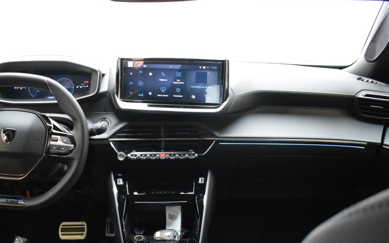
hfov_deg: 50.2
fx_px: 413
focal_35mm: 39
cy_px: 180
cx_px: 165
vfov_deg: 32.2
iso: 3200
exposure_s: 1/30
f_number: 3.5
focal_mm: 18
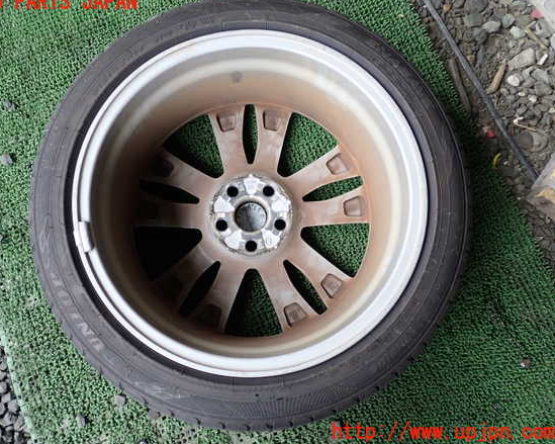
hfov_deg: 55.6
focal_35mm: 32
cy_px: 217
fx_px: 526
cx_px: 257
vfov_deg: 45.8
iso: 200
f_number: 2.3
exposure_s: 1/50
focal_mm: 5.4
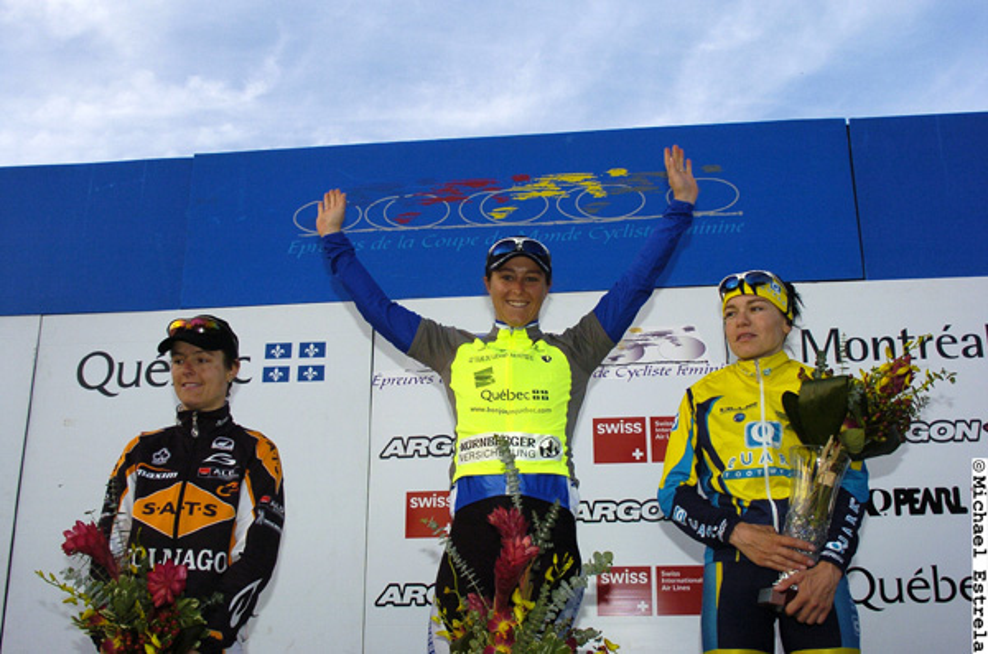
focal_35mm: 42
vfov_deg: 31.7
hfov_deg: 46.5
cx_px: 494
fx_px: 1150
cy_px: 327
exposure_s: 1/250
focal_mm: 28
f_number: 7.1
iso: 400
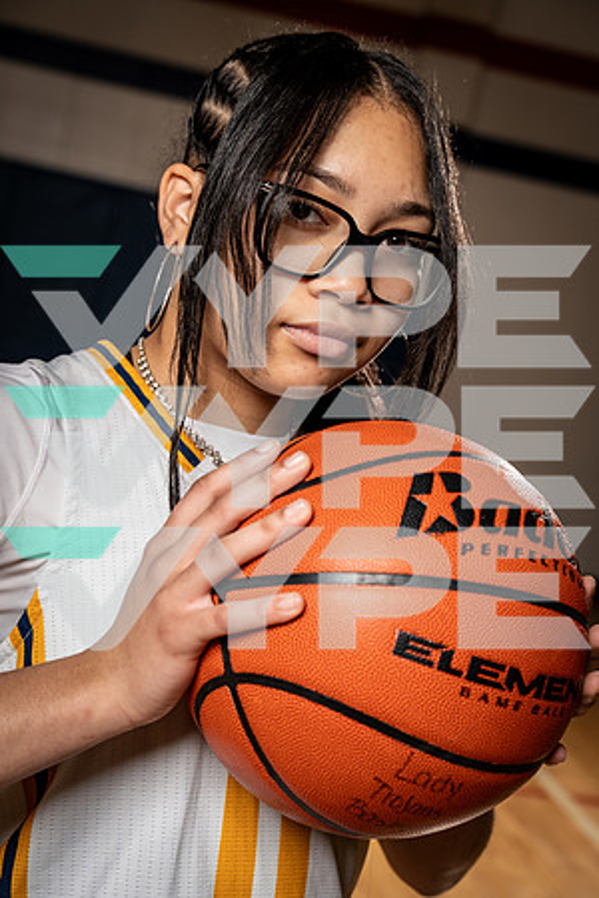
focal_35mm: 56
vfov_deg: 35.6
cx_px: 300
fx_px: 1398
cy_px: 449
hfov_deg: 24.2
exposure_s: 1/250
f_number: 5.6
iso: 125
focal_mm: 56
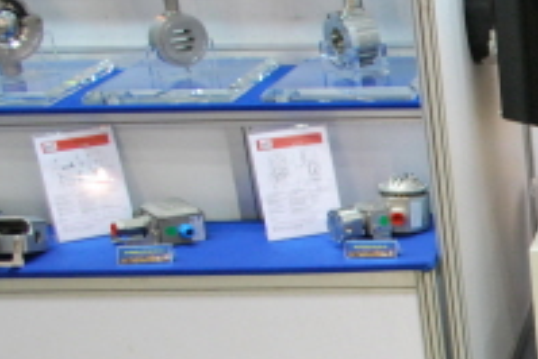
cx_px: 814
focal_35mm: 87
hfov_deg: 20.1
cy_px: 418
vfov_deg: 15.2
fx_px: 1301
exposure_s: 1/30
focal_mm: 18
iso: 800
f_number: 3.5
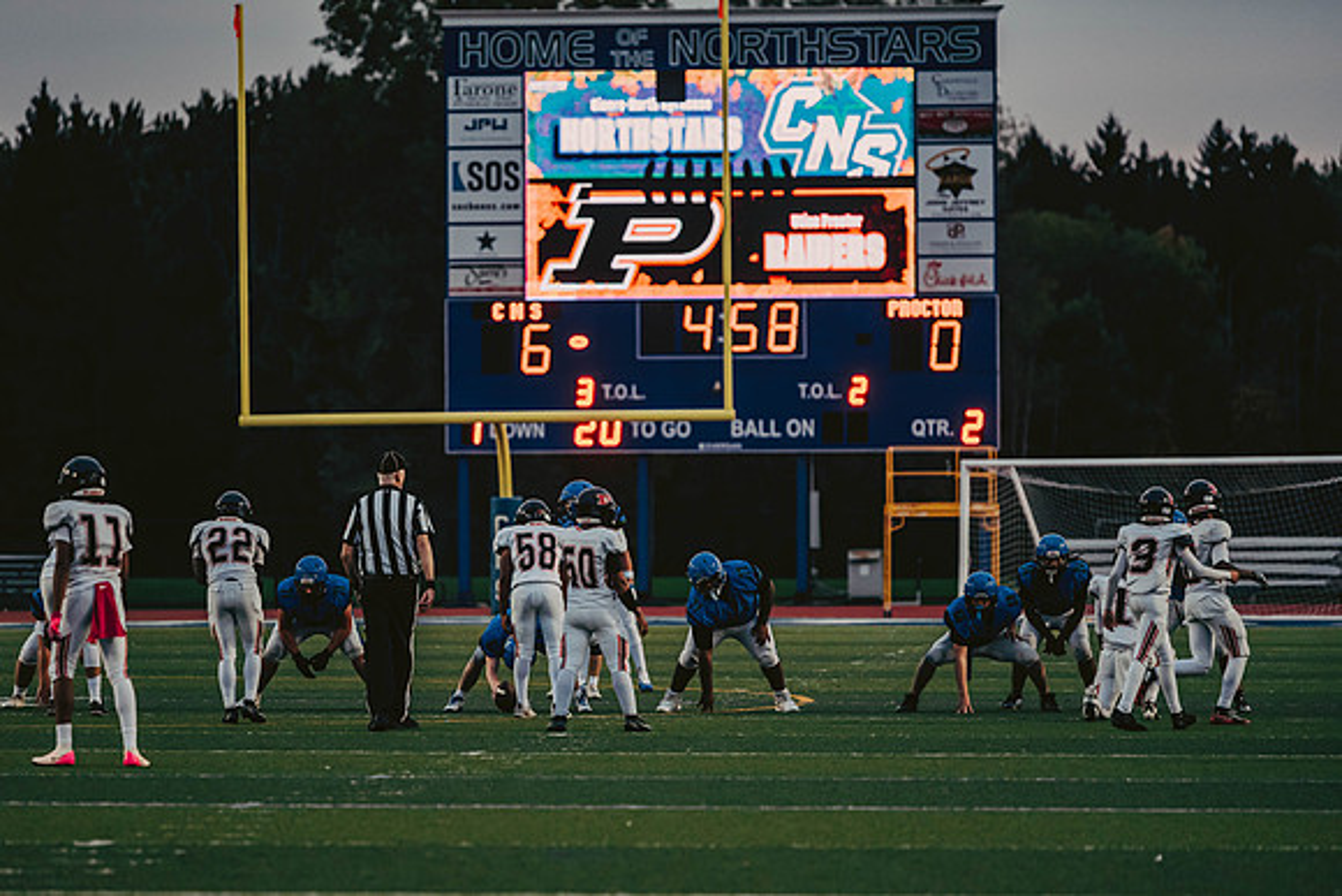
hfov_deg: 9.5
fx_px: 8045
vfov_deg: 6.4
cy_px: 496
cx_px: 600
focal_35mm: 216
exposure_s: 1/1250
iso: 2000
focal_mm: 195
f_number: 2.8
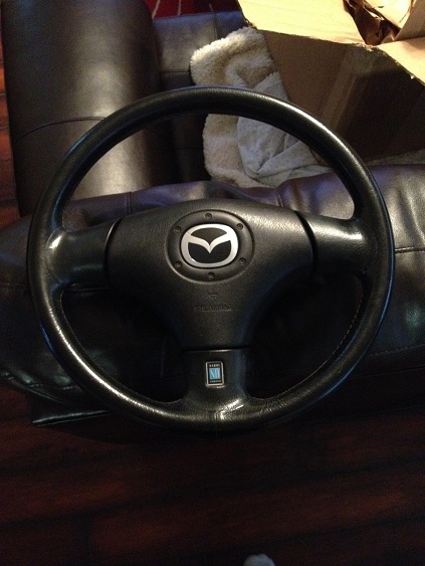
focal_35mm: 35
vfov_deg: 52.6
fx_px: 572
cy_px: 283
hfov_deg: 40.7
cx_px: 212
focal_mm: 4.3
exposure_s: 1/15
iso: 800
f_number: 2.4
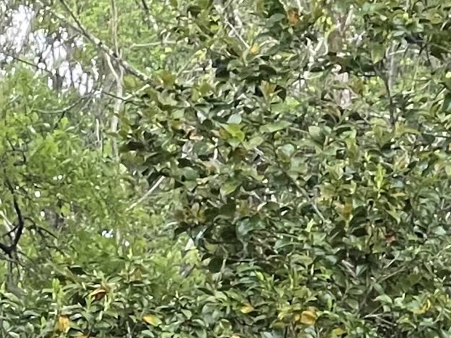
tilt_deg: +0.4
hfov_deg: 4.8
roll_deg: +0.5
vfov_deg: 3.5
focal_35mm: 416
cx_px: 56
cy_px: 1086
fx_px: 5420
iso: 200
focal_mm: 7.5
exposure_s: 1/83
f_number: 2.2
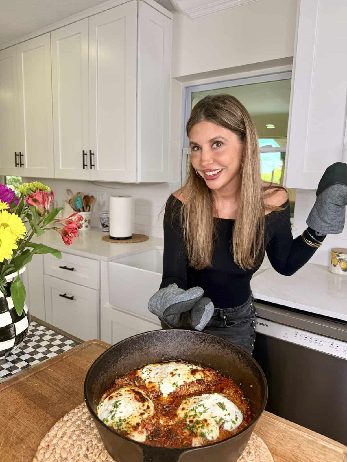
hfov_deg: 56.8
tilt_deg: -10.0
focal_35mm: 24
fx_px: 321
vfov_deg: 71.6
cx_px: 174
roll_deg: -1.3
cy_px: 231
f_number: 1.78
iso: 50
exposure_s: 1/120
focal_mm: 6.76
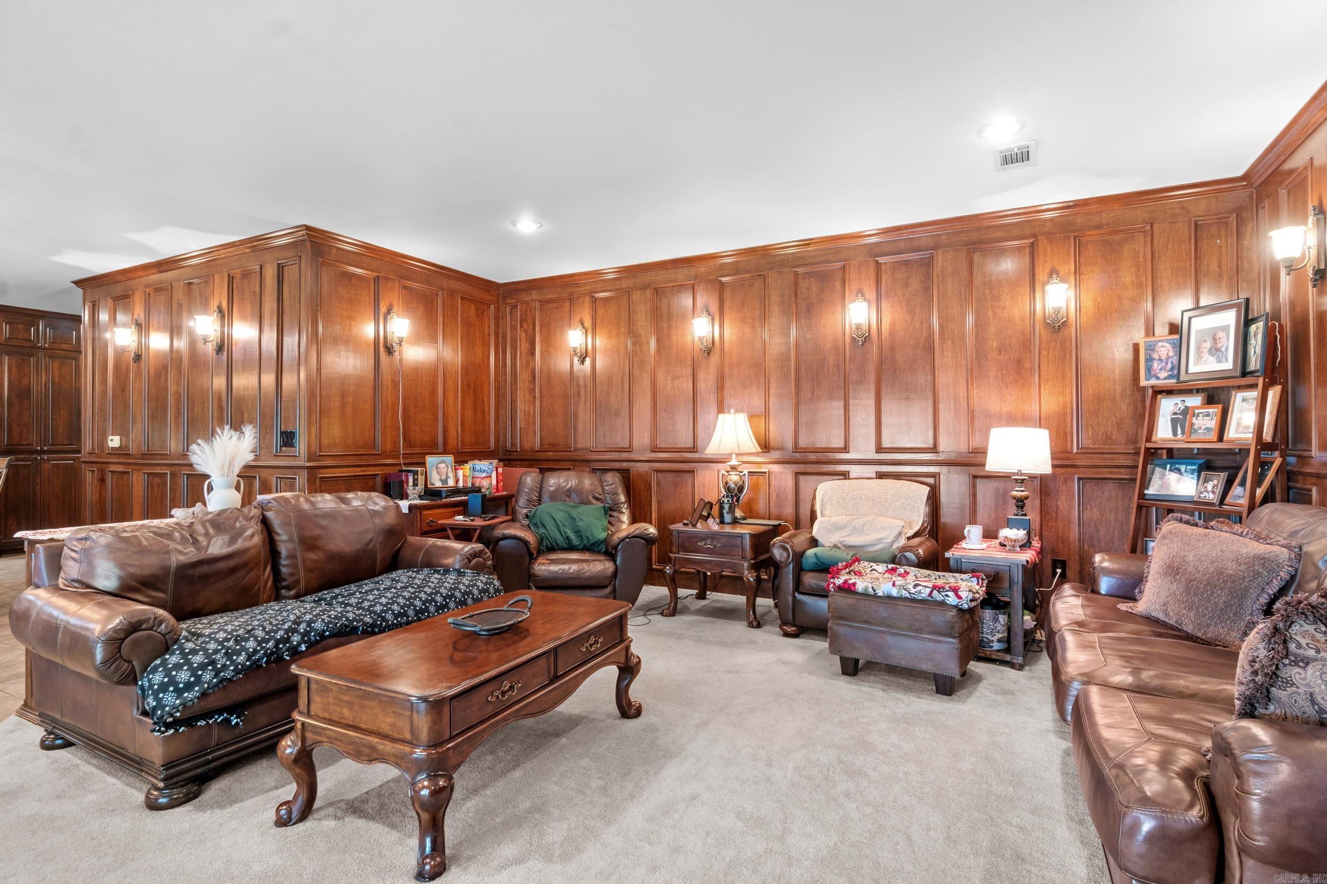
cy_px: 442
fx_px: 663
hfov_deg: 90.0
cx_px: 664
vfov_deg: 67.4
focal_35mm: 18
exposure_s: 3.2
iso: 250
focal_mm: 12
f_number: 9
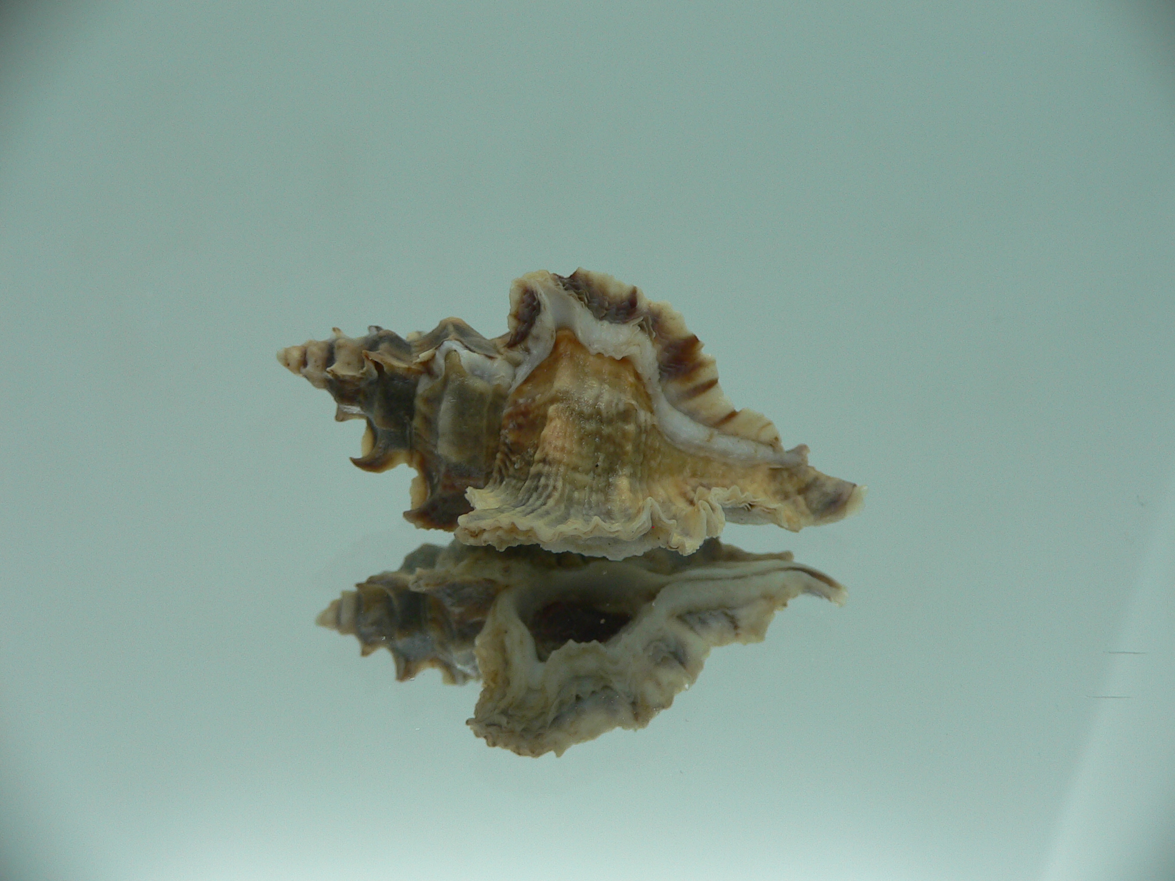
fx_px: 1188
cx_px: 588
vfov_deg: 40.7
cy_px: 440
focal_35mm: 35
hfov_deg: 52.6
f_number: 2.8
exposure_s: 1/60
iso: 80
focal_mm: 4.6
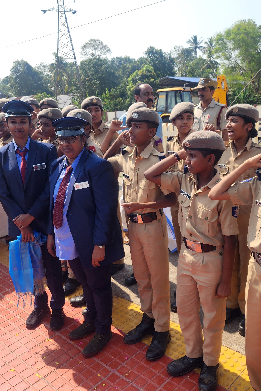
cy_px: 196
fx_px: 348
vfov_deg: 58.7
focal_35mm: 32
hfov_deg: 41.0
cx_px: 153
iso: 12
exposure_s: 1/577
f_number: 1.8
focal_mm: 6.4
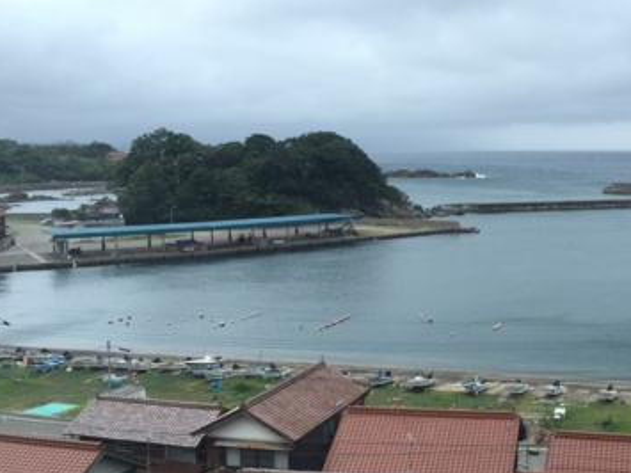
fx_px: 893
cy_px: 224
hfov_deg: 37.6
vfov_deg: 29.7
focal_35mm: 49
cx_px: 499
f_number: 2.2
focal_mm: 4.15
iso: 32
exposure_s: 1/332
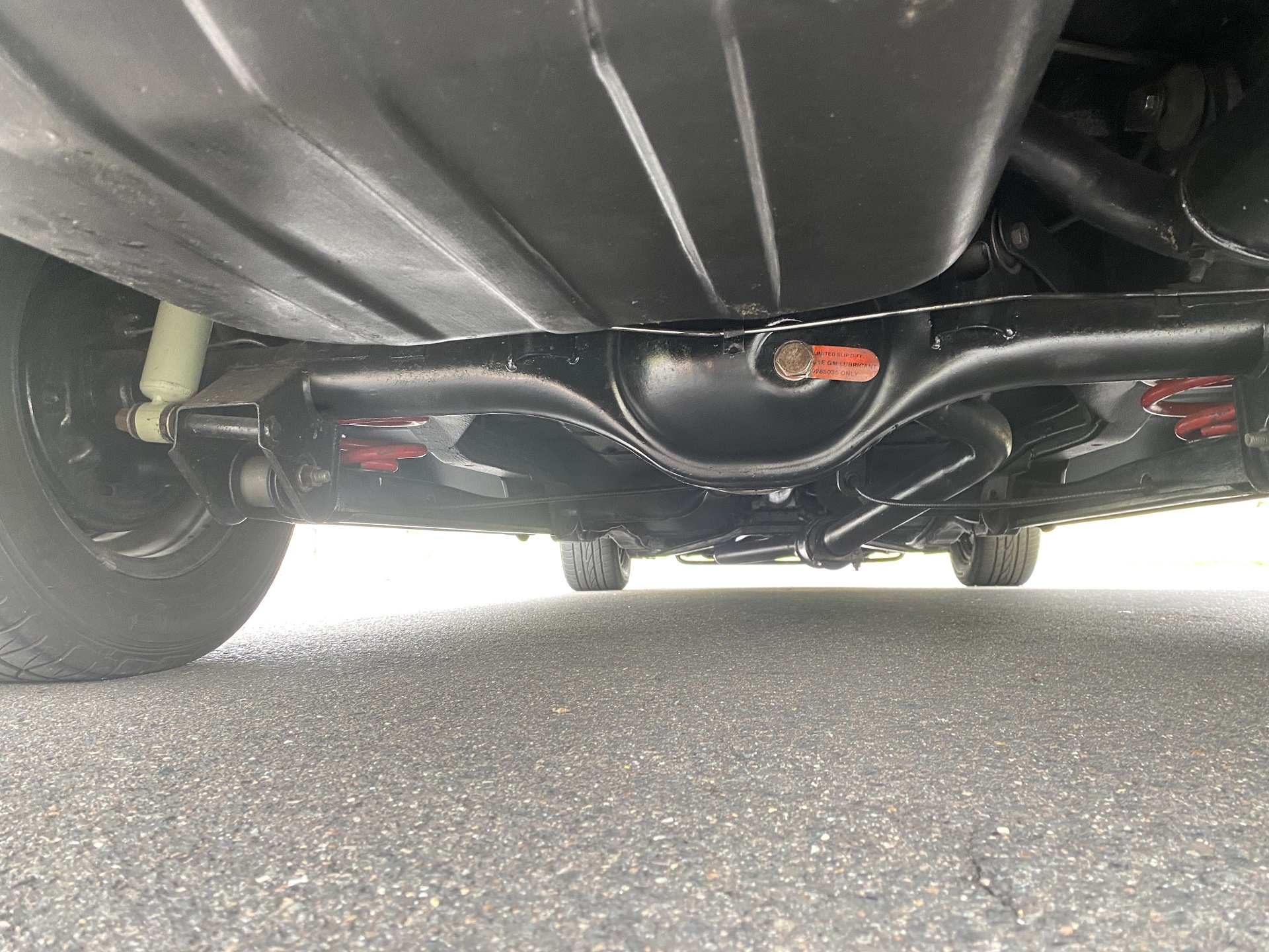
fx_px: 953
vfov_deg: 53.1
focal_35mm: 26
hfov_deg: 67.3
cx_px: 634
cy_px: 476
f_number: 1.8
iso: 160
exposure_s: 1/60
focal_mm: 4.25
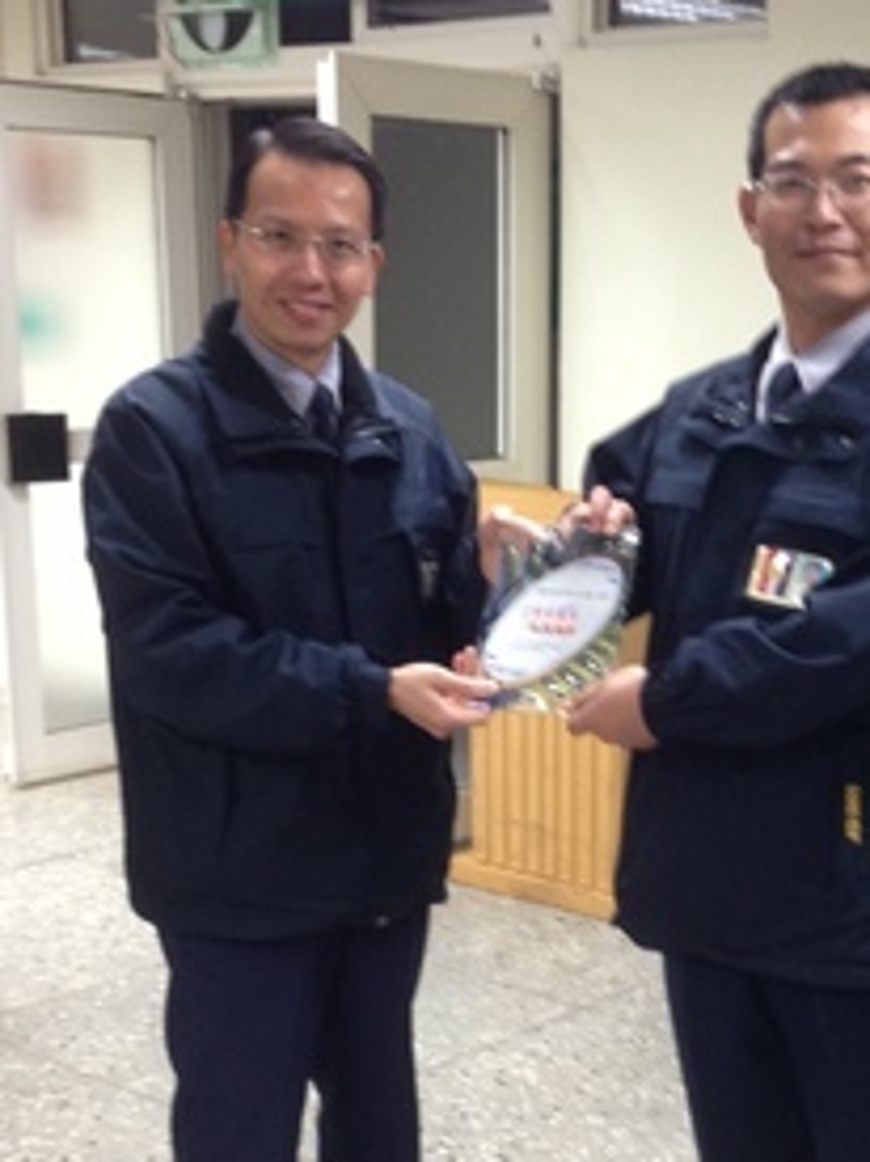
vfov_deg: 30.0
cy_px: 788
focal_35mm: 64
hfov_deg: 22.7
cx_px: 642
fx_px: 2146
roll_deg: -0.6
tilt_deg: -12.7
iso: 100
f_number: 2.4
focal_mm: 4.12
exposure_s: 1/20
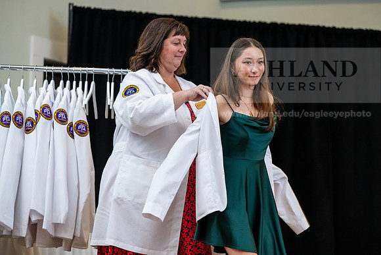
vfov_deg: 11.0
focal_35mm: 125
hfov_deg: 16.4
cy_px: 128
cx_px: 190
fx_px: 1323
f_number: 3.5
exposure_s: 1/200
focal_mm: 125
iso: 1600
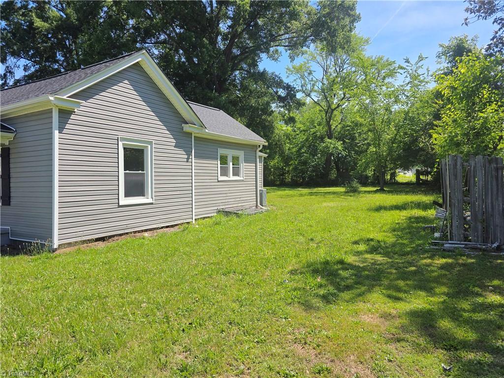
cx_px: 252
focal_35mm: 23
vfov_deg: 58.9
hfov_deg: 73.9
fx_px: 335
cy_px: 189
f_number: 1.7
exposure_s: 1/562
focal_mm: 6.3
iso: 12
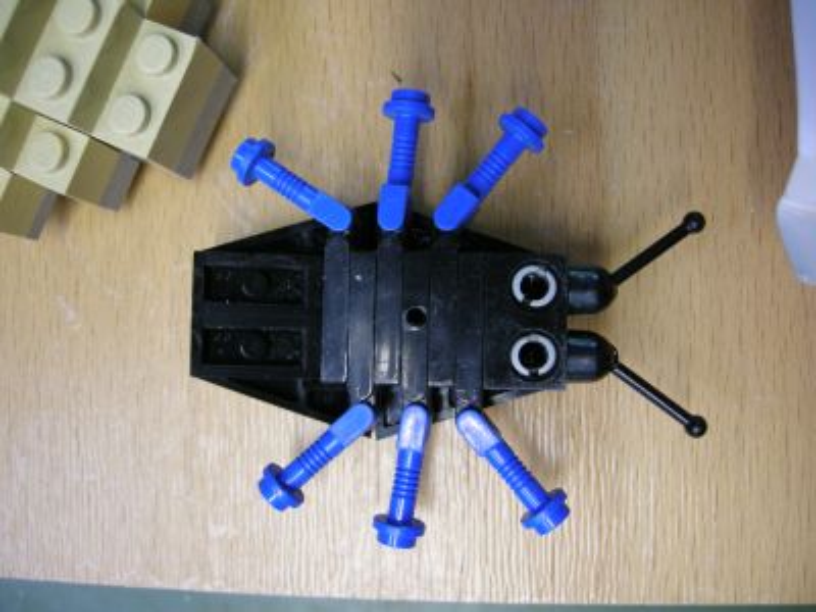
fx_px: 849
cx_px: 408
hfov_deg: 51.4
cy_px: 306
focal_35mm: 36
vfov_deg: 39.7
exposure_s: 1/55
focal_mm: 7.5
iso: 221
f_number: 2.7
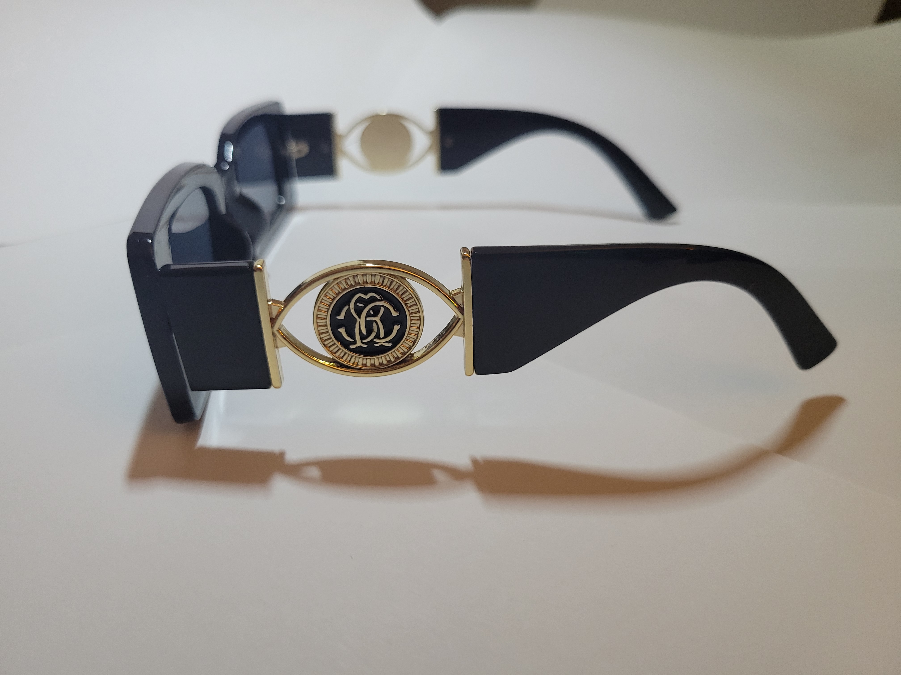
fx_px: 677
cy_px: 338
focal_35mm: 26
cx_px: 450
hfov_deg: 67.3
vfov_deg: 53.1
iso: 320
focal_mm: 5.4
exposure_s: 1/40
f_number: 1.8
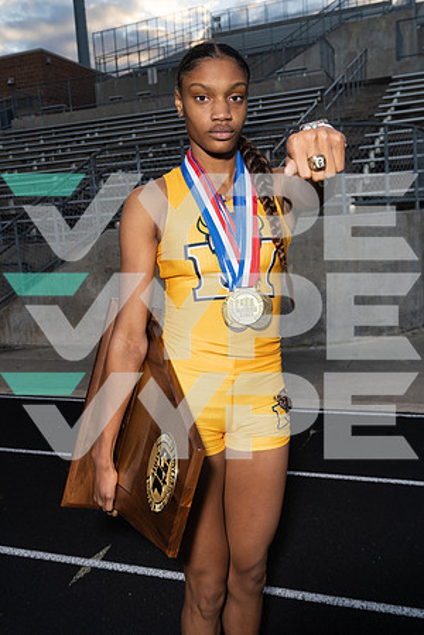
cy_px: 318
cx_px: 212
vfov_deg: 55.8
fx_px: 601
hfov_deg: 38.9
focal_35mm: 34
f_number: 8
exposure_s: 1/250
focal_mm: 34
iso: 250
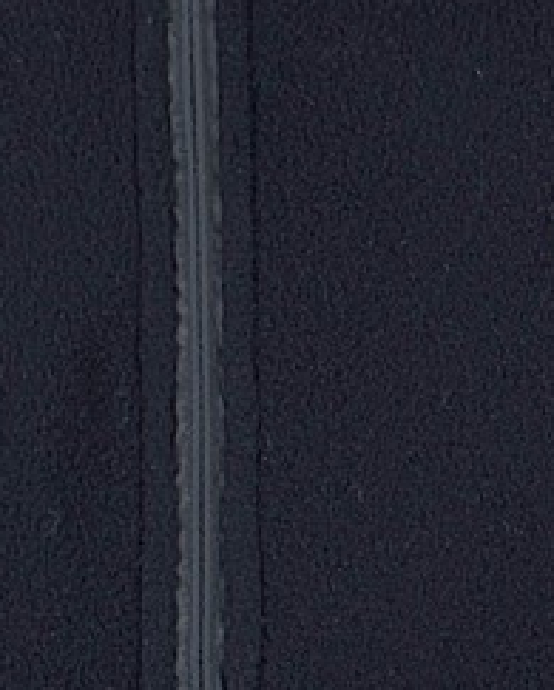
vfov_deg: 12.4
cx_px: 199
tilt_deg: -70.1
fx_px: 3150
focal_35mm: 154
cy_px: 670
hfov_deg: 10.0
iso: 64
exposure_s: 1/121
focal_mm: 6.76
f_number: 1.78
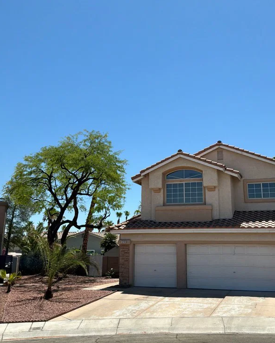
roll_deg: -0.3
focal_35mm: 38
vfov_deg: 47.8
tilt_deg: +15.1
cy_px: 148
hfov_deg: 39.1
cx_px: 155
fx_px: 387
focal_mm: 3
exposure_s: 1/2667
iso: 25
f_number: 1.8
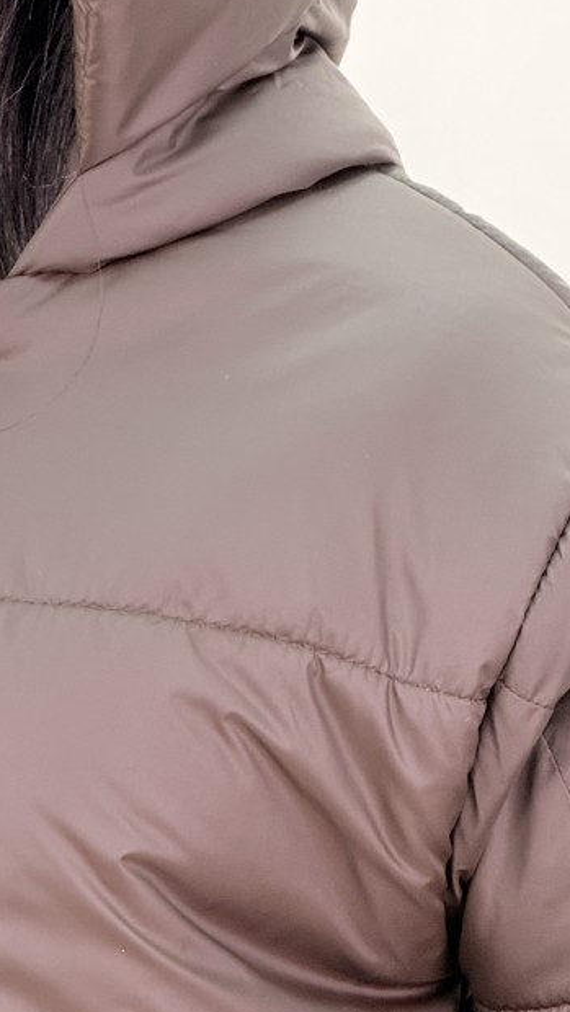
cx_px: 75
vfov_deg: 9.9
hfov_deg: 5.6
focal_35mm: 216
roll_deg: -0.6
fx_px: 5801
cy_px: 813
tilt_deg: -9.1
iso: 80
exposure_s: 1/100
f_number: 2.8
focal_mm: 15.66
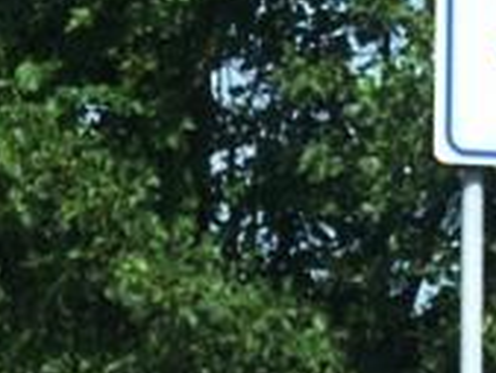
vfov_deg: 10.3
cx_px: 203
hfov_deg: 13.7
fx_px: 2065
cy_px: 211
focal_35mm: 144
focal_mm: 7.9
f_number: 8
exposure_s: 1/60
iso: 64
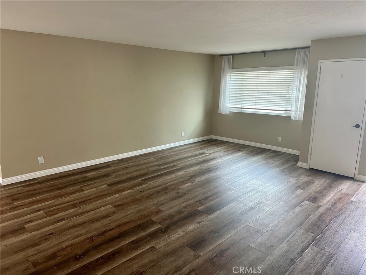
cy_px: 138
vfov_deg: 56.8
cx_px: 183
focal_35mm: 24
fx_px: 254
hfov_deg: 71.6
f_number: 1.78
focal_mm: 6.86
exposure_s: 1/120
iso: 200
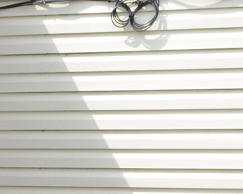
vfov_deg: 8.7
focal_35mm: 174
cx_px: -127
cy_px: 299
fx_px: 1252
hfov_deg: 10.7
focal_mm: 18
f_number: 6.3
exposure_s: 1/200
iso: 100
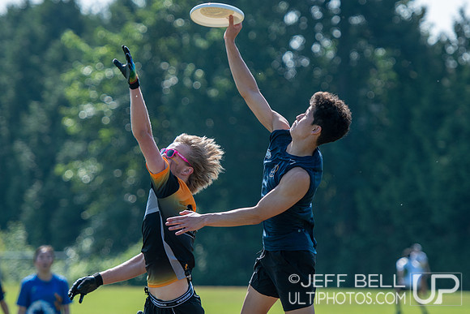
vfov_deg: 5.2
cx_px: 235
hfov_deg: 7.8
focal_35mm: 265
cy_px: 140
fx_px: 3460
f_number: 3.2
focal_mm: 150
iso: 125
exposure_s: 1/1250
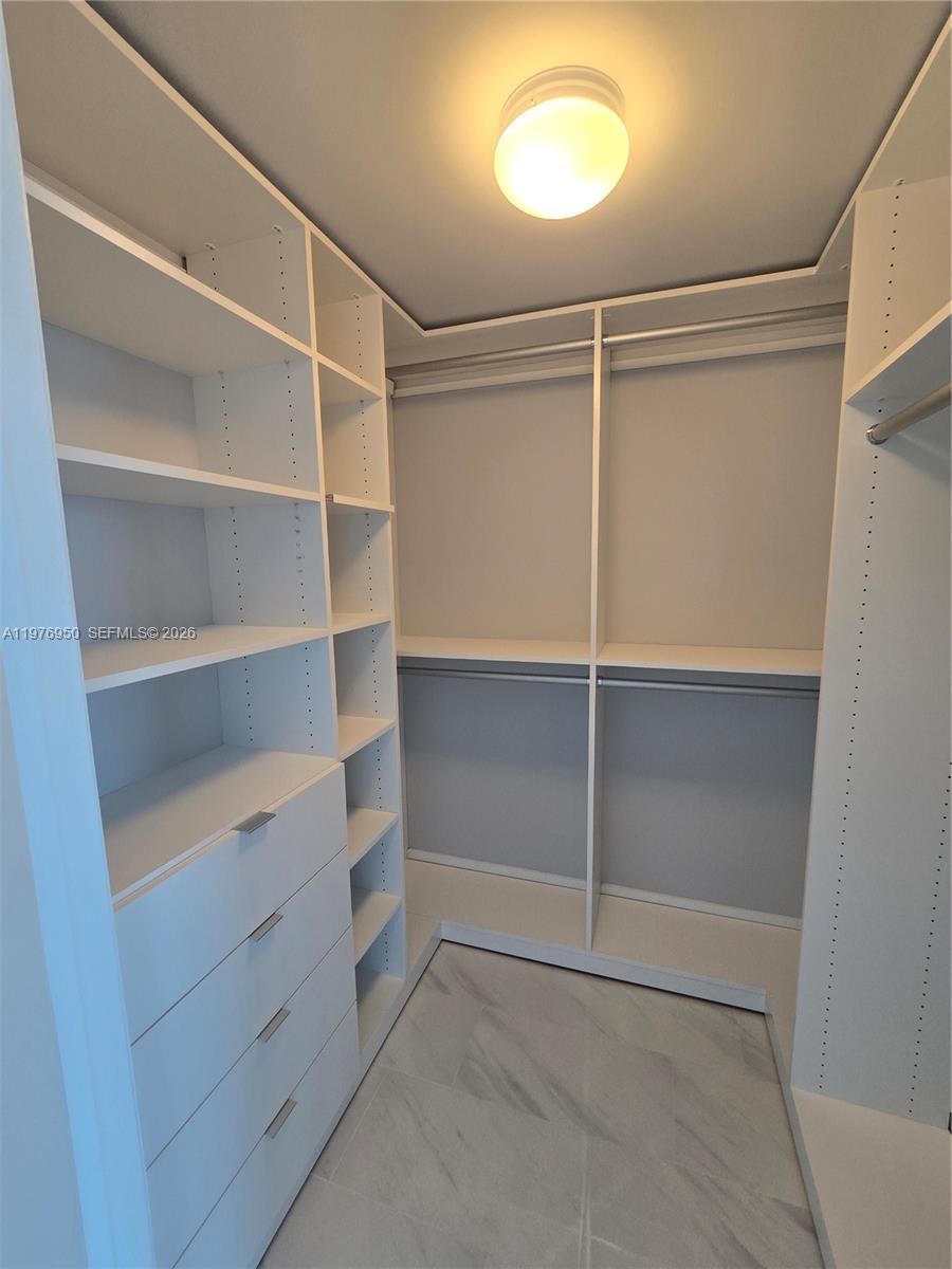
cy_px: 634
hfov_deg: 89.9
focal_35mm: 13
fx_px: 477
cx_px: 476
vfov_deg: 106.2
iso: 125
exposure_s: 1/60
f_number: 2.2
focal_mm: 2.2
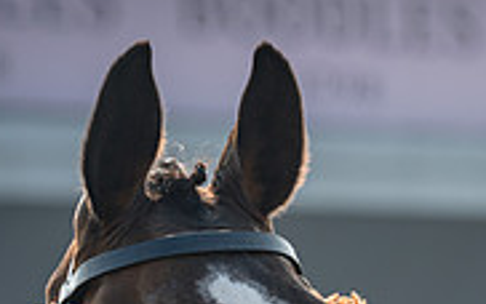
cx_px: 544
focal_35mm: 511
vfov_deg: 2.6
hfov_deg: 4.1
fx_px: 6772
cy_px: 589
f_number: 4
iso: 80
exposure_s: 1/500
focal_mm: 135
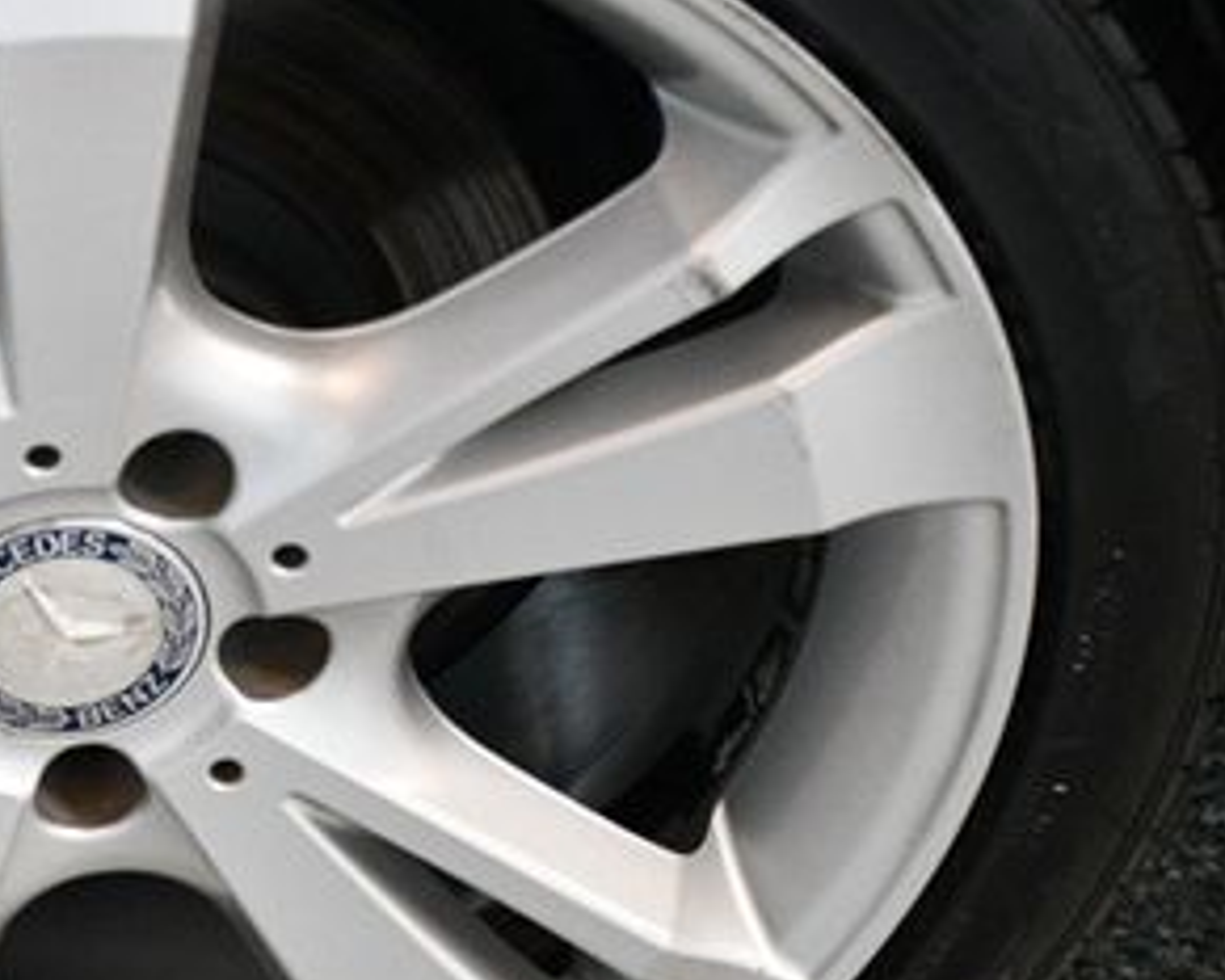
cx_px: -51
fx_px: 5005
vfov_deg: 11.2
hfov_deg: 13.7
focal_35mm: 138
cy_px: 517
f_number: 4.5
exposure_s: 1/80
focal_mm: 45
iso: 3200
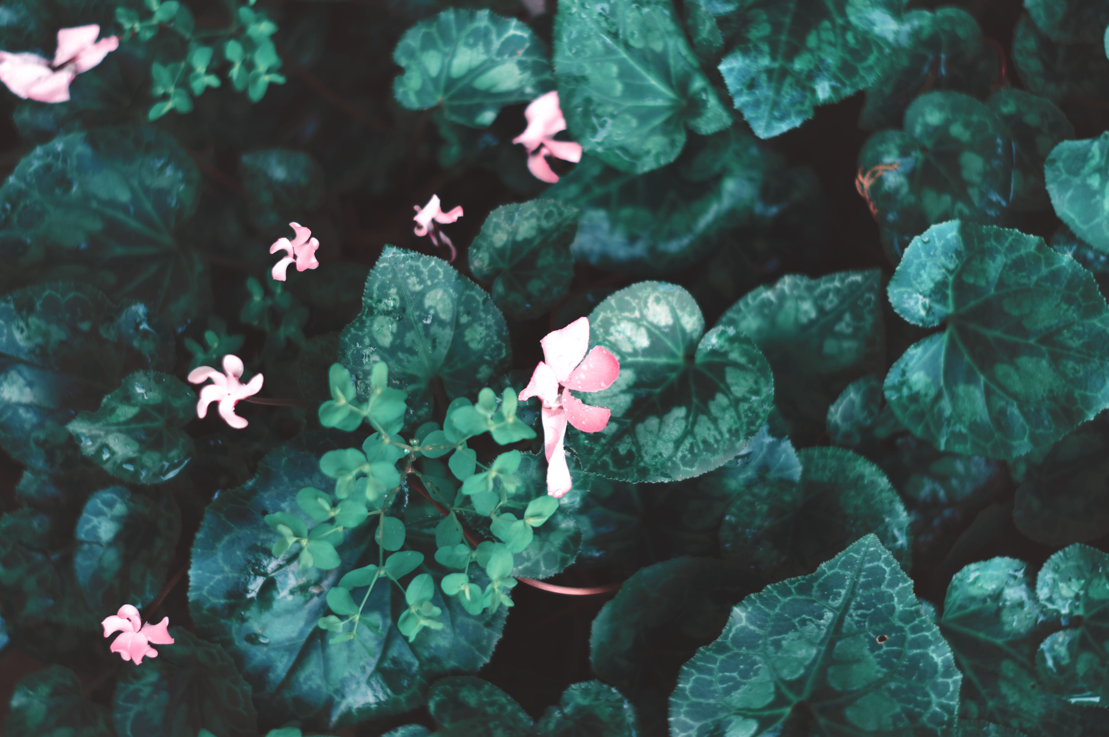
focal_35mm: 75
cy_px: 368
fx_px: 2308
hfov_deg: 27.0
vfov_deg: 18.1
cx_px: 554
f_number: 1.8
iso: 100
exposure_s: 1/320
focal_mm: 50
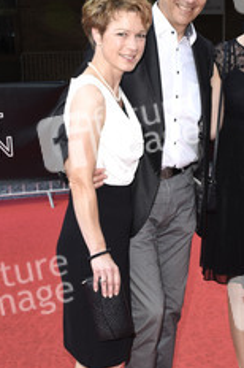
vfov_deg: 28.9
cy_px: 214
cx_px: 165
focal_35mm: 70
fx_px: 712
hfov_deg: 19.4
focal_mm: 27
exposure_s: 1/160
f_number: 6.3
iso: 200
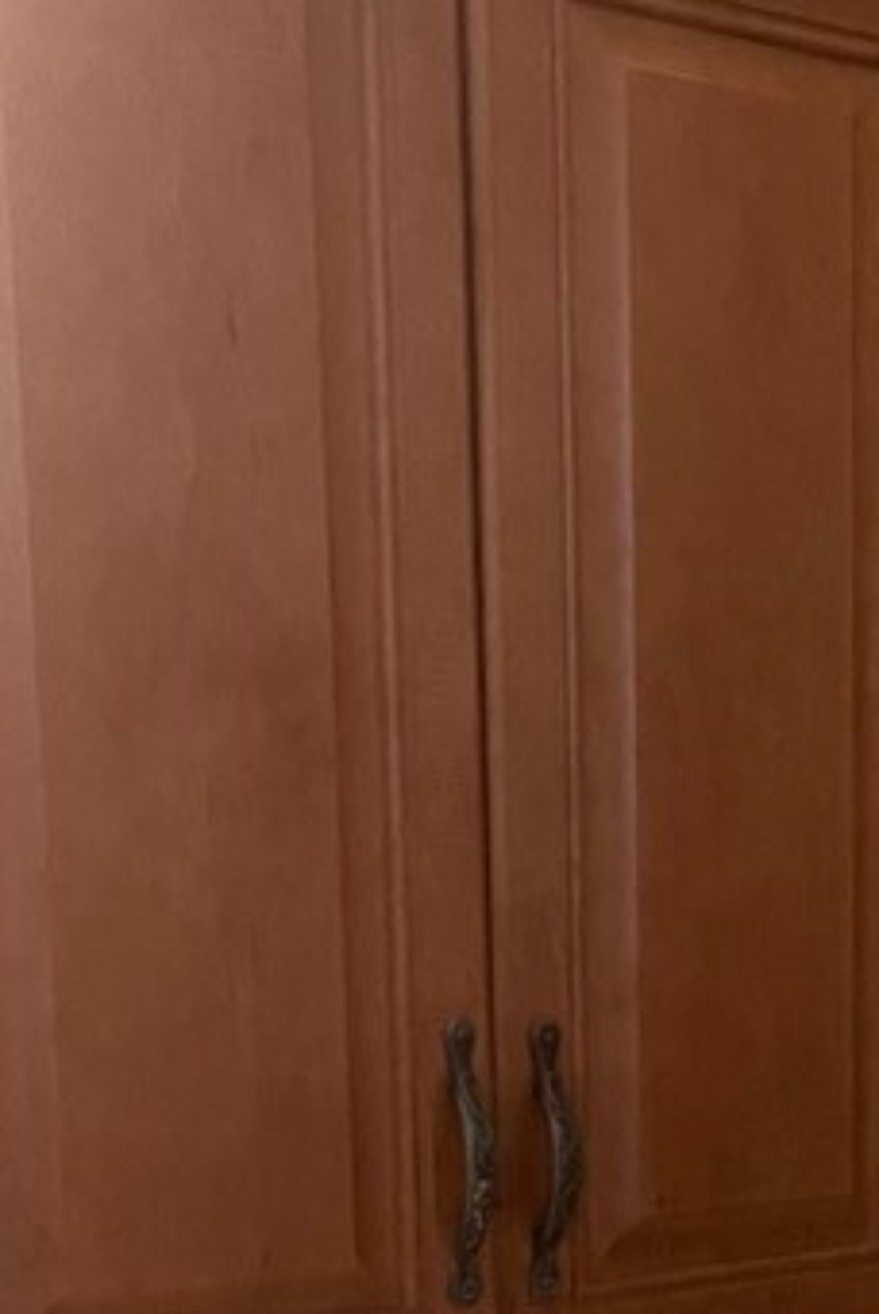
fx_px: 2851
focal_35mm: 78
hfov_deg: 16.3
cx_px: 1234
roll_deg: -1.2
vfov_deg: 25.2
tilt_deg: -3.2
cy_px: 1164
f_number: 1.6
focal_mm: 5.1
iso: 500
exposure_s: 1/30
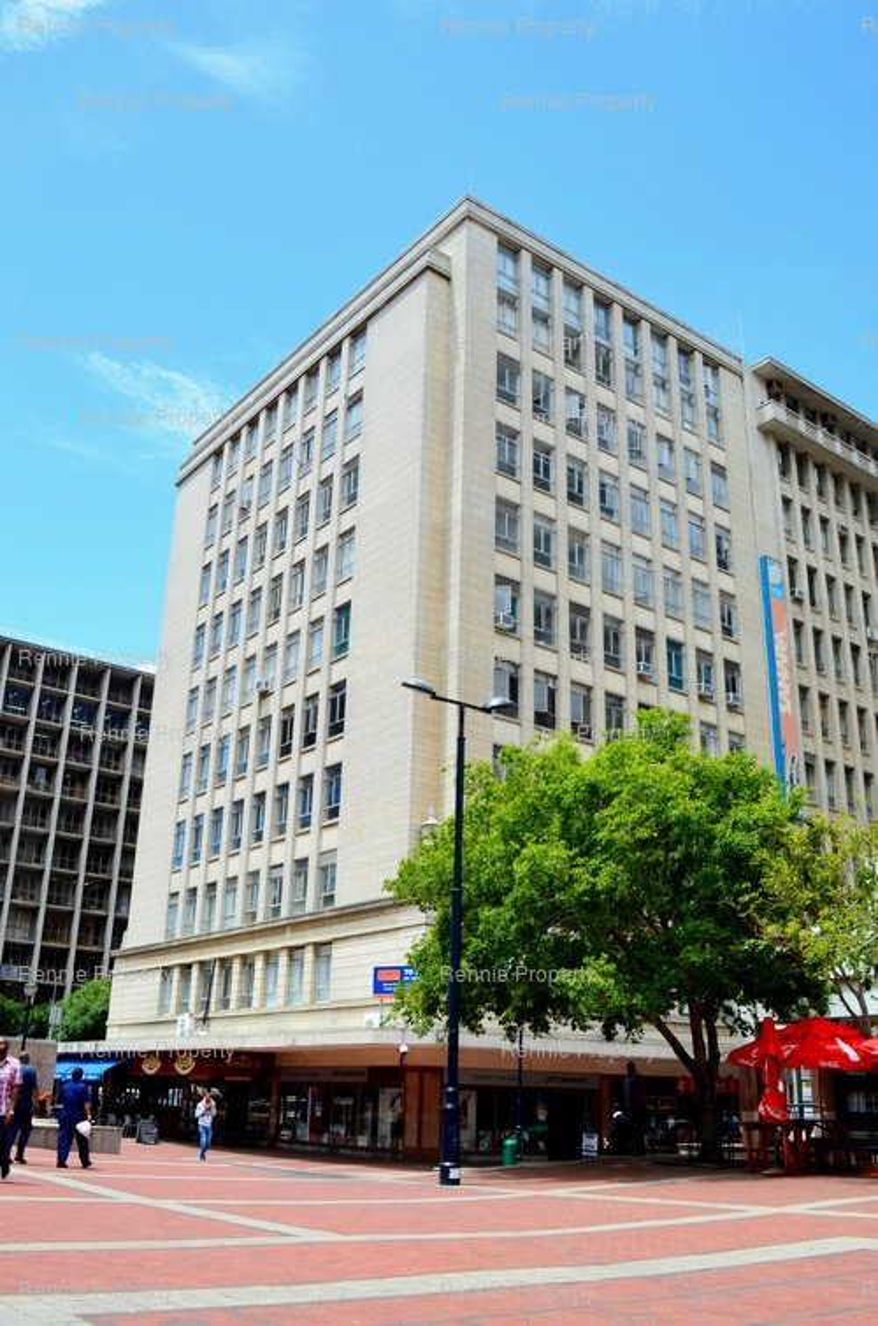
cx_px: 439
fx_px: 1102
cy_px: 663
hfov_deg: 43.4
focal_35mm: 30
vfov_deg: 62.0
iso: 180
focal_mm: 20
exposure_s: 1/125
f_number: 11
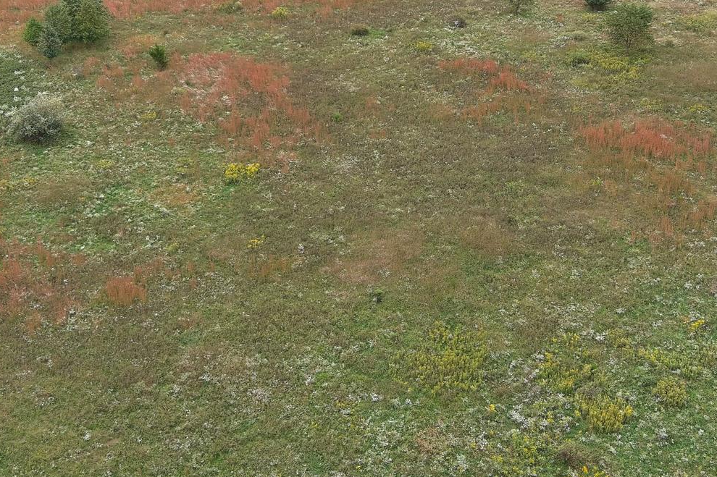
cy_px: 111
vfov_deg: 22.4
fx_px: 1194
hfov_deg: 33.3
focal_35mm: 60
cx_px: 420
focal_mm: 10.57
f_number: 2.8
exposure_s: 1/160
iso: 100
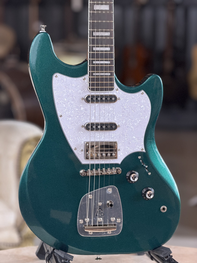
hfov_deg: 14.8
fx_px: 759
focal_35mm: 100
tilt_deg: -9.4
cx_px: 98
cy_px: 132
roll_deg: -1.4
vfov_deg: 19.6
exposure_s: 1/121
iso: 200
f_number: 2.8
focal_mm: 16.89
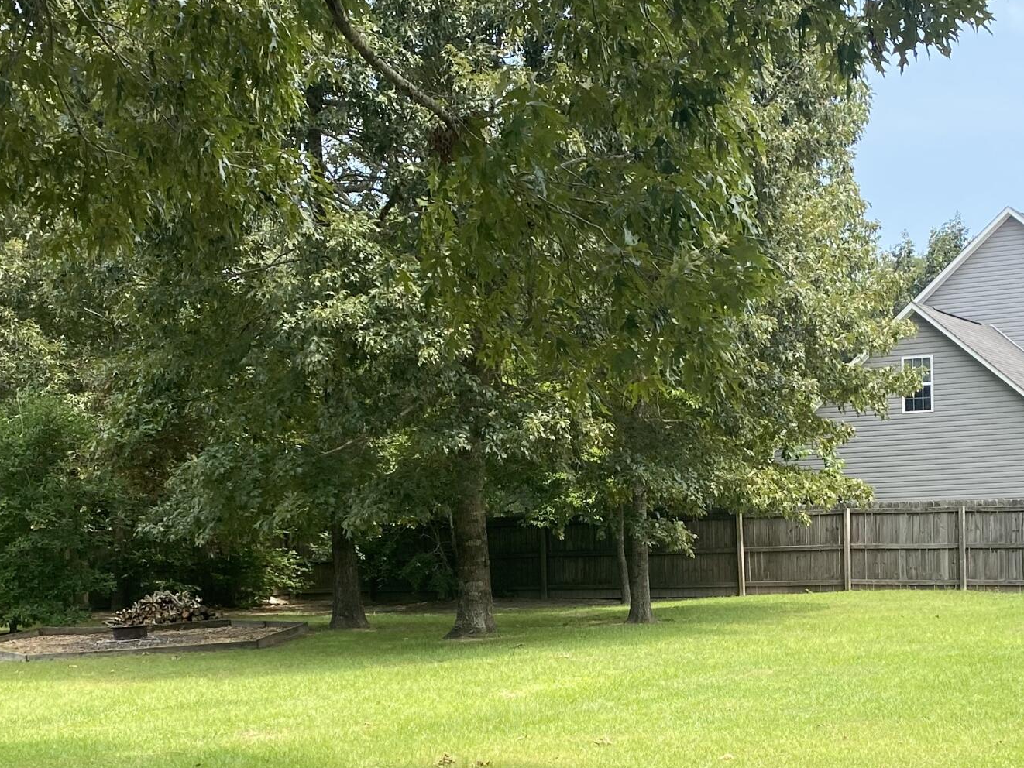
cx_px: 771
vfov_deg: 24.4
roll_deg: +1.5
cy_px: 632
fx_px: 1746
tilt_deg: -2.9
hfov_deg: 32.1
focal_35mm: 59
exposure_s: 1/810
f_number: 1.8
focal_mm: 4.25
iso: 32
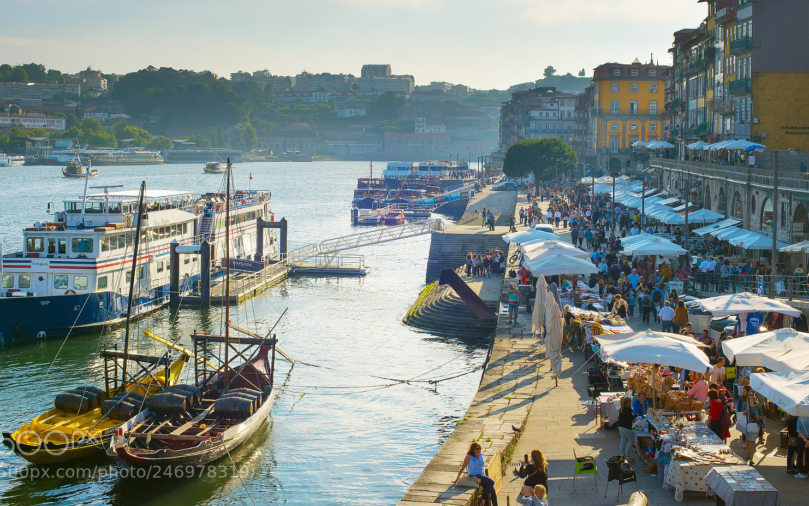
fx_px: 1213
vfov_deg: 23.5
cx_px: 400
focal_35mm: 55
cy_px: 224
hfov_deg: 36.9
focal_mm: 50
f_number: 11
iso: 400
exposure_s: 1/1000
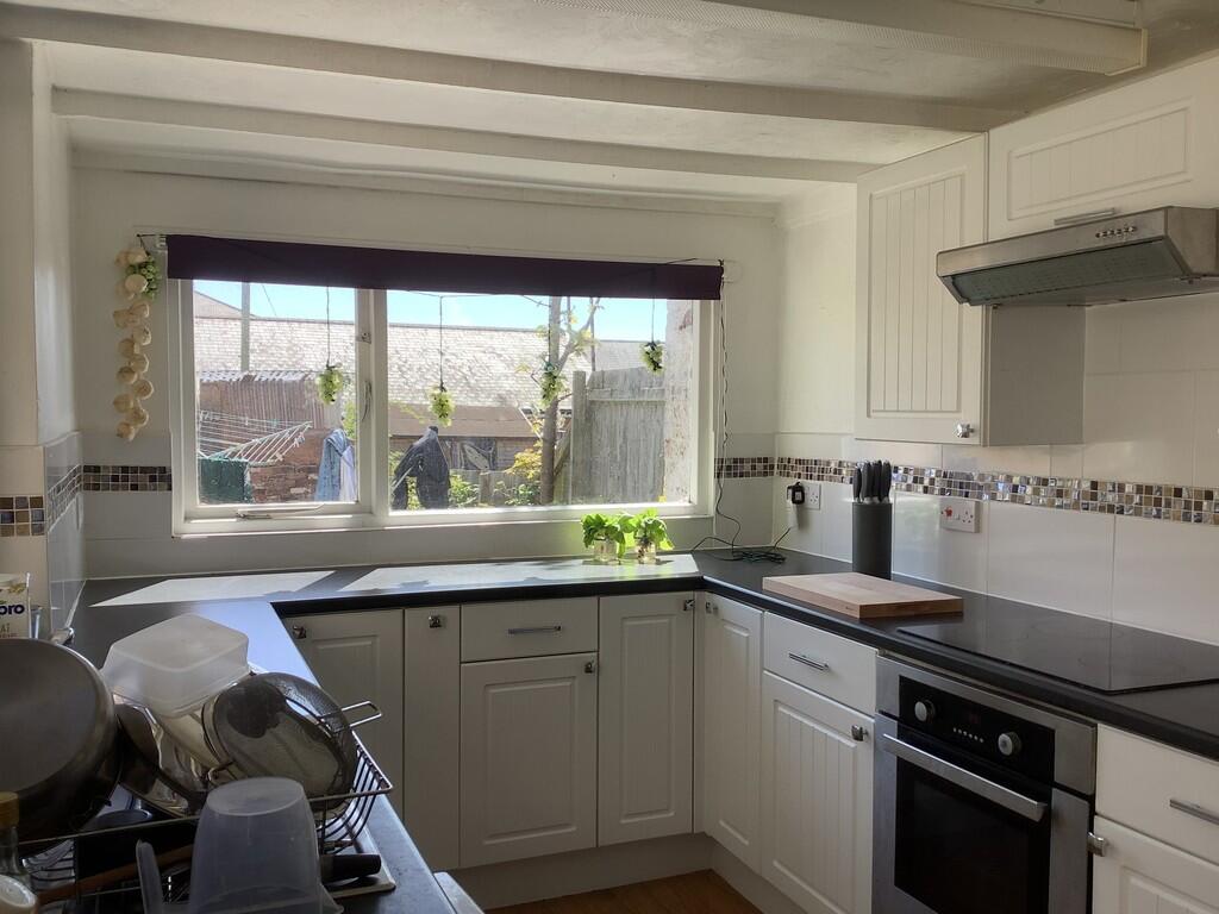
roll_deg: -0.6
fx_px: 1092
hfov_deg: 58.4
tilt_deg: -4.0
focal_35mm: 31
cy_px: 457
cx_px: 610
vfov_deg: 45.4
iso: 25
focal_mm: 3.3
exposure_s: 1/199
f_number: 2.4
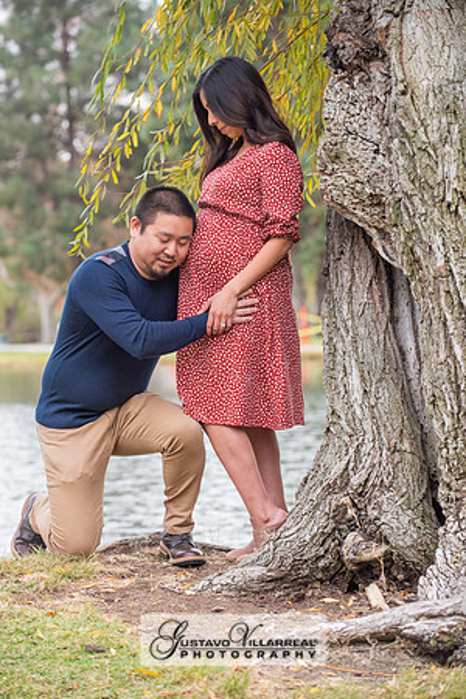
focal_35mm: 125
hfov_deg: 11.0
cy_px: 350
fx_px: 2427
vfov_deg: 16.4
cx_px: 233
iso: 640
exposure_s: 1/160
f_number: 4.5
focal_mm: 125
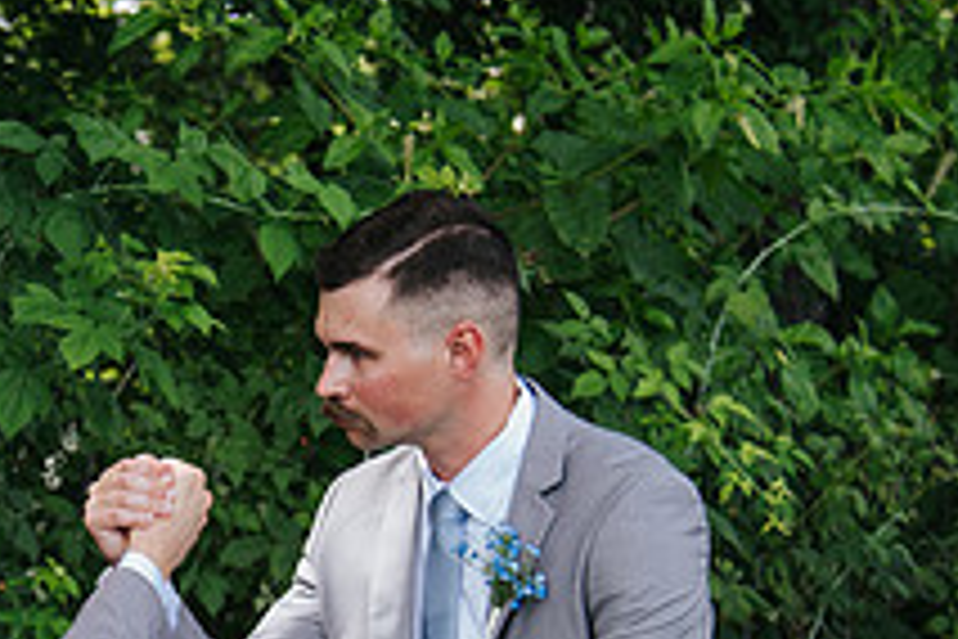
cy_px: 632
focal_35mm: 136
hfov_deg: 14.9
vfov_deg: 10.0
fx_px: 3619
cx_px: 40
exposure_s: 1/200
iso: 200
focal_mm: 44
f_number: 4
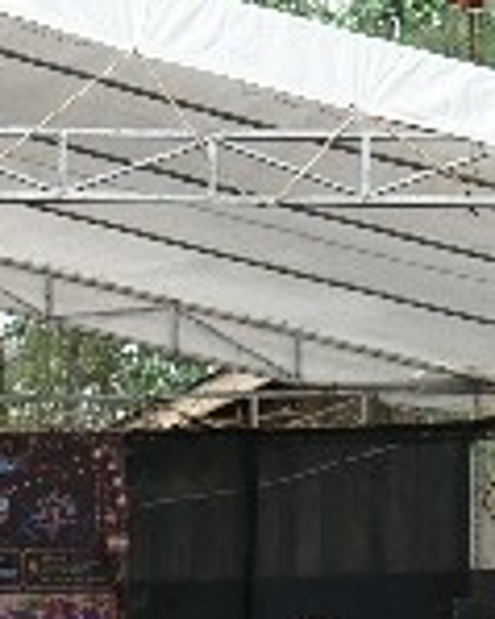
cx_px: -279
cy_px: 731
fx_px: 3428
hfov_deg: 8.1
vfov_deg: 10.2
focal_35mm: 187
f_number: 5.6
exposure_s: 1/320
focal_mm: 29
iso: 400
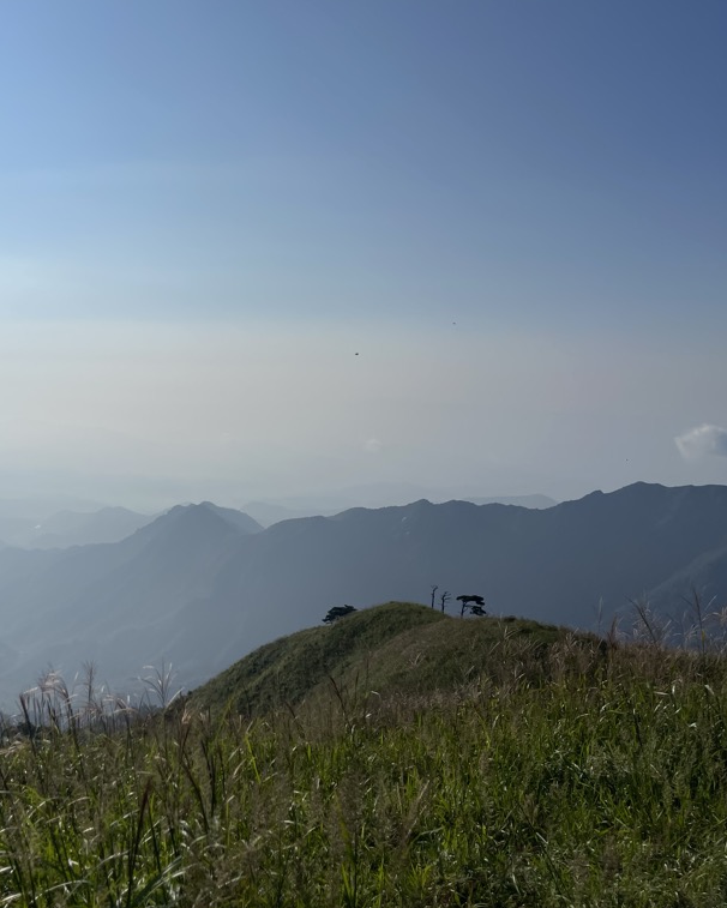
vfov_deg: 54.2
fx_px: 887
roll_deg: -2.4
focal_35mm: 33
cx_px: 210
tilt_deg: -7.1
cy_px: 458
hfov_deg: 43.5
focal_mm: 5.1
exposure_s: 1/20833
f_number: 1.6
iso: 40
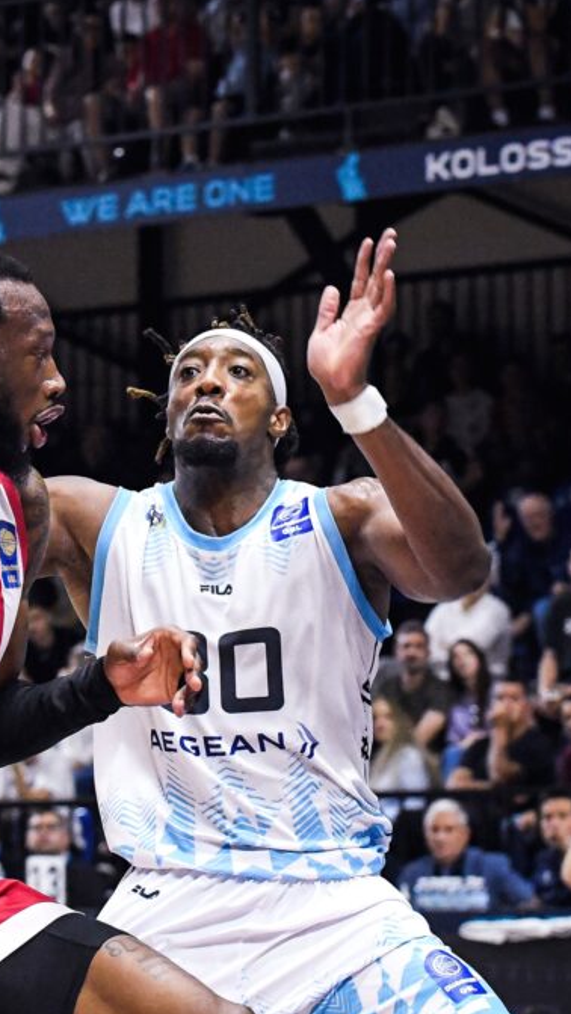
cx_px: 133
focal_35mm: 131
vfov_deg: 16.4
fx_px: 3526
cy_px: 595
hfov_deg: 9.2
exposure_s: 1/1250
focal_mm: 70
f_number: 4
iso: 6400
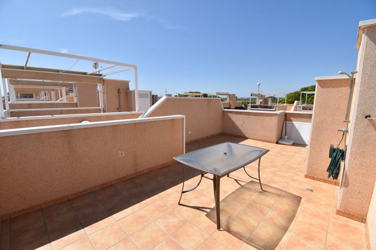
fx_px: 157
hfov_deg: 100.4
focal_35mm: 15
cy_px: 125
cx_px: 188
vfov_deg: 77.3
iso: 100
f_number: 9
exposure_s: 1/320
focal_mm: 10
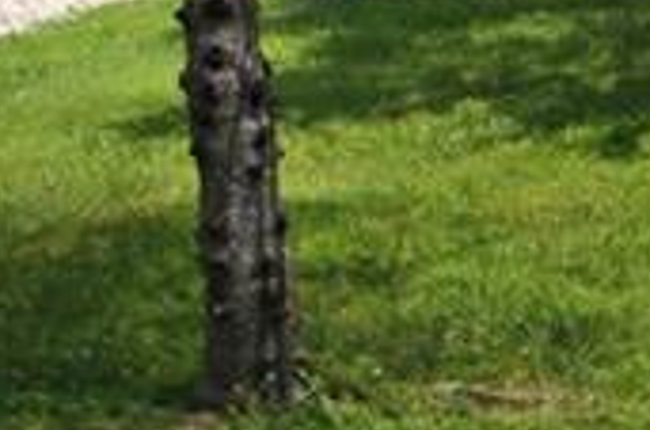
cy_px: -535
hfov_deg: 8.6
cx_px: -445
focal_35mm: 233
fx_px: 4195
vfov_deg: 5.7
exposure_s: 1/125
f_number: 11
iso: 125
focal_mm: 26
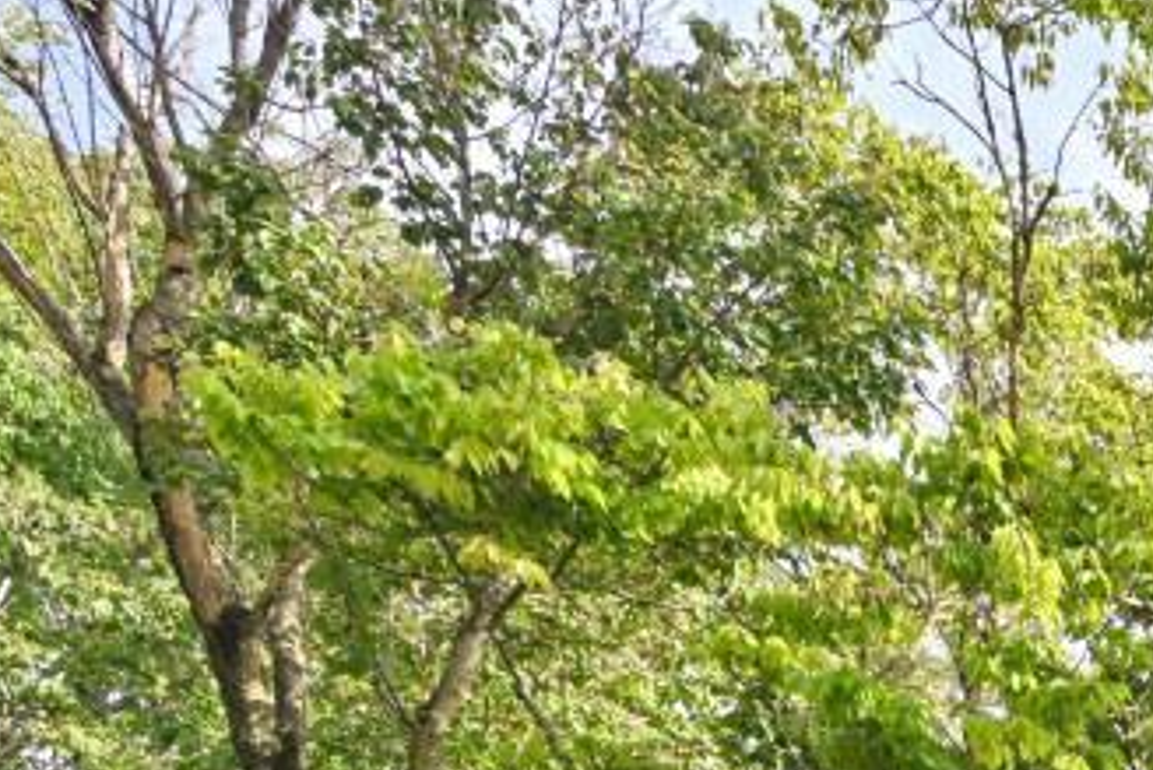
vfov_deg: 15.5
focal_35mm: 64
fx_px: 2051
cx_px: 2310
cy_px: 1670
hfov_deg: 19.0
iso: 100
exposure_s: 1/320
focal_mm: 14
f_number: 6.3
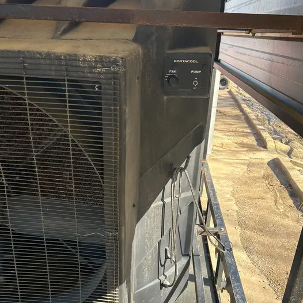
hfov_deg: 51.1
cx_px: 153
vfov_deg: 51.0
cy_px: 164
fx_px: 317
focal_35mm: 32
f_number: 1.5
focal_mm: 5.7
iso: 50
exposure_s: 1/558
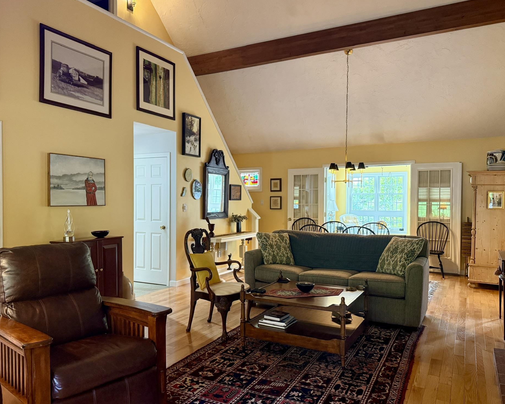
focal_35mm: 26
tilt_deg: -0.5
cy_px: 203
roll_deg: -0.3
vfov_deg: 54.9
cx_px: 229
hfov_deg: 65.9
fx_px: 389
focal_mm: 6.76
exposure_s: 1/60
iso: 400
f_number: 1.78
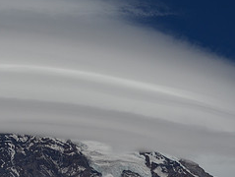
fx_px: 1659
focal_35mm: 244
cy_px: 123
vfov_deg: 6.1
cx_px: -44
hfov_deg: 8.0
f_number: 7.1
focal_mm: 70
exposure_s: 1/800
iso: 200
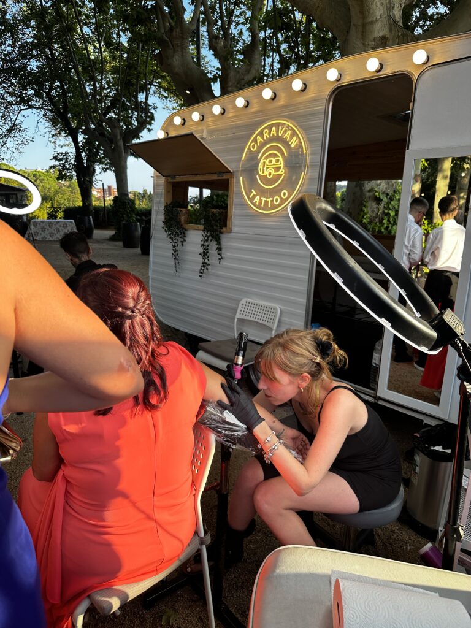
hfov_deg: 56.8
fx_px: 435
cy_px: 314
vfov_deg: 71.6
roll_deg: -0.5
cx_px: 236
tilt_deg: -13.5
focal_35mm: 24
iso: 80
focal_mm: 6.86
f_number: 1.78
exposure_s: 1/538
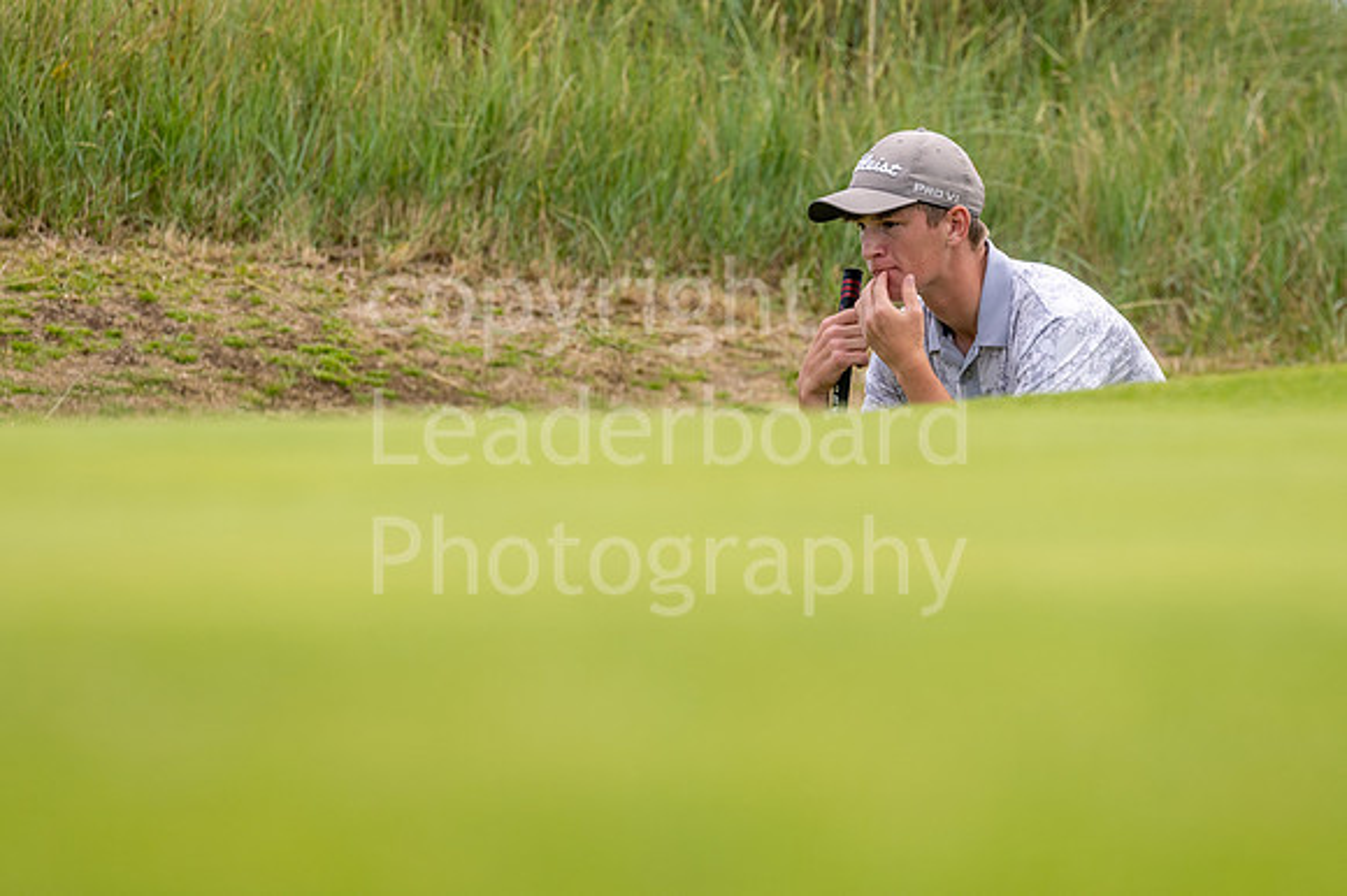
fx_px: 16827
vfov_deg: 3.1
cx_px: 674
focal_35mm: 450
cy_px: 448
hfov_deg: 4.6
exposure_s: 1/800
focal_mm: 300
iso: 160
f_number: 5
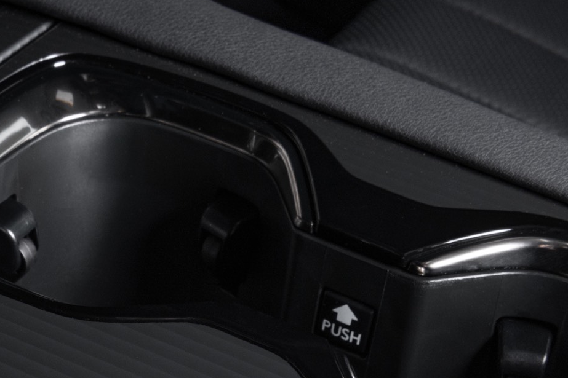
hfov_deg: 17.3
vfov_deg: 11.4
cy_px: 489
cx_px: 63
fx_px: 1846
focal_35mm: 117
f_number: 16
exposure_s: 1/200
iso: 200
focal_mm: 36
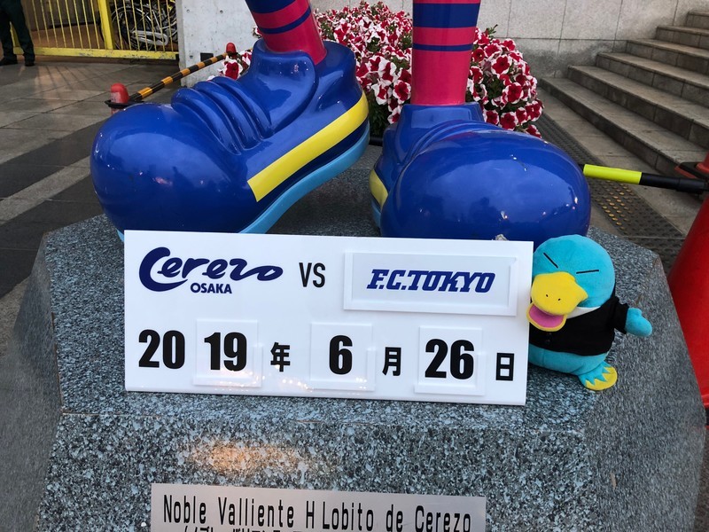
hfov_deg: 63.4
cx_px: 354
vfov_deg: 49.7
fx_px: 573
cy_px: 266
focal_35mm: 28
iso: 50
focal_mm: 3.99
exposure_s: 1/15
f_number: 1.8
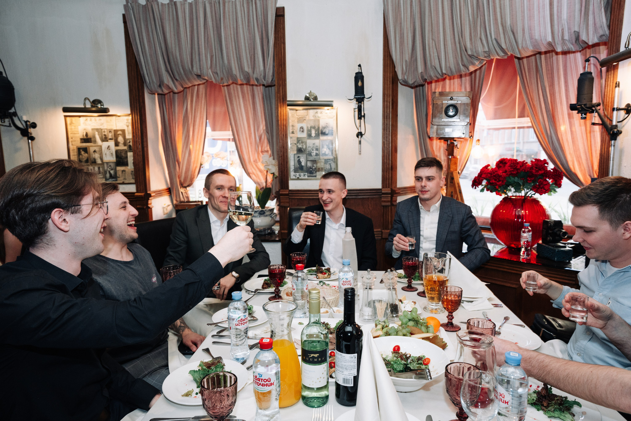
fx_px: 421
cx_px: 316
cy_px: 210
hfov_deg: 73.7
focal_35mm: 24
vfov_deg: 53.1
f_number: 5
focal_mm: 24
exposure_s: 1/125
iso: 1600
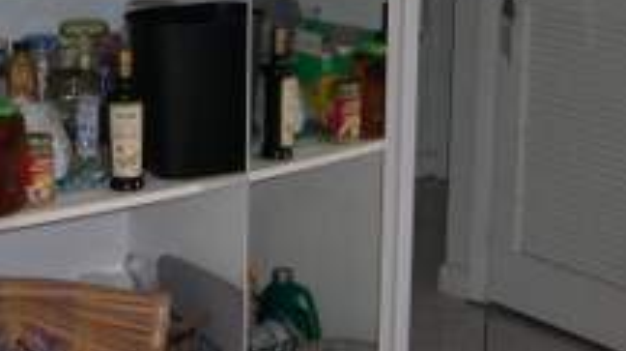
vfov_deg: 12.8
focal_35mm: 92
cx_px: 136
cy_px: -78
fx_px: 1526
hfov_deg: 22.9
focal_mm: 8
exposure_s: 1/60
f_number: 2.8
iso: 100
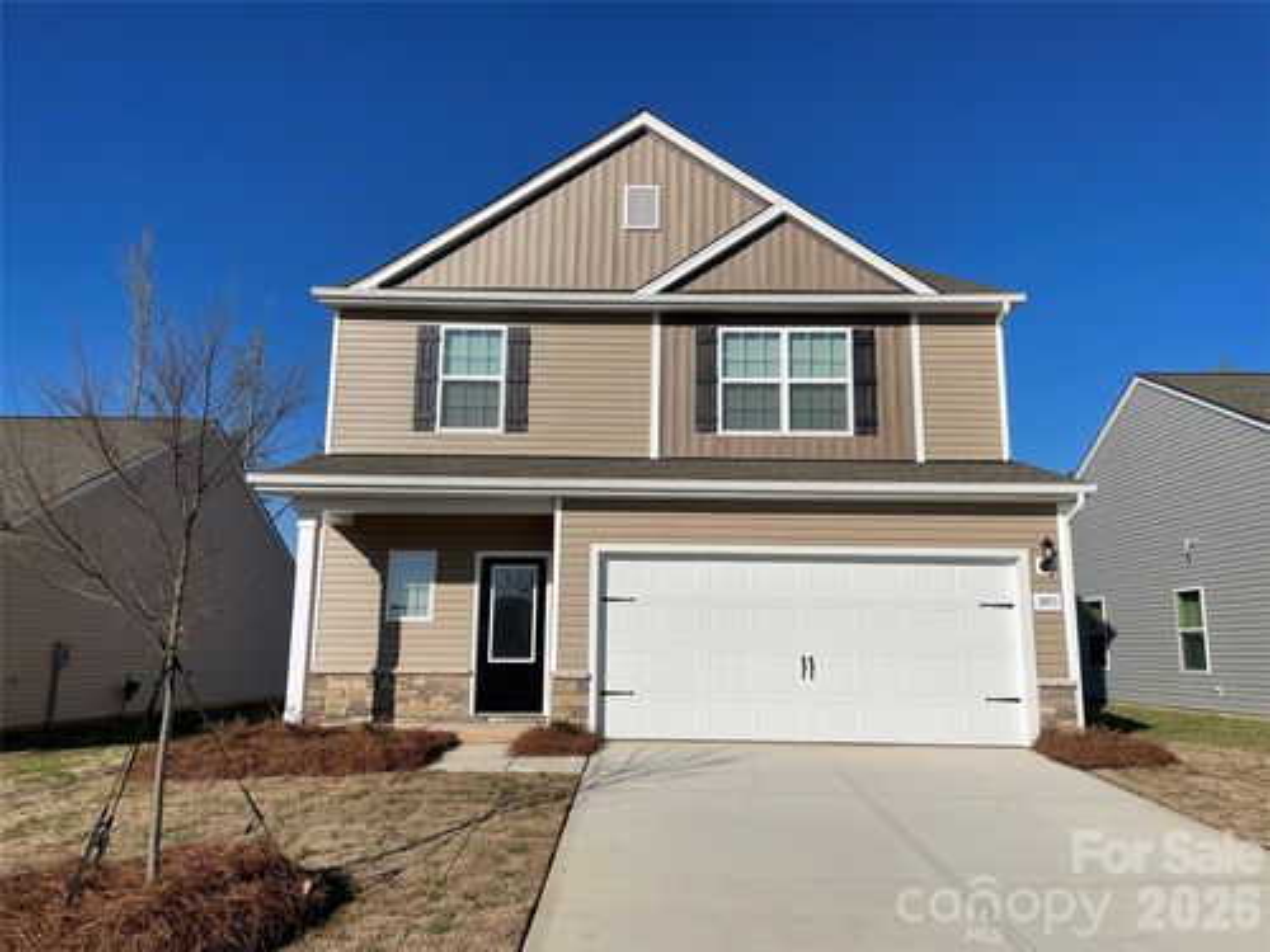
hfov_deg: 67.3
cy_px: 476
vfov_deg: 53.1
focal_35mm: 26
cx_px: 635
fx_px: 954
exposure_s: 1/8403
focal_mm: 4.2
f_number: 1.6
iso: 32
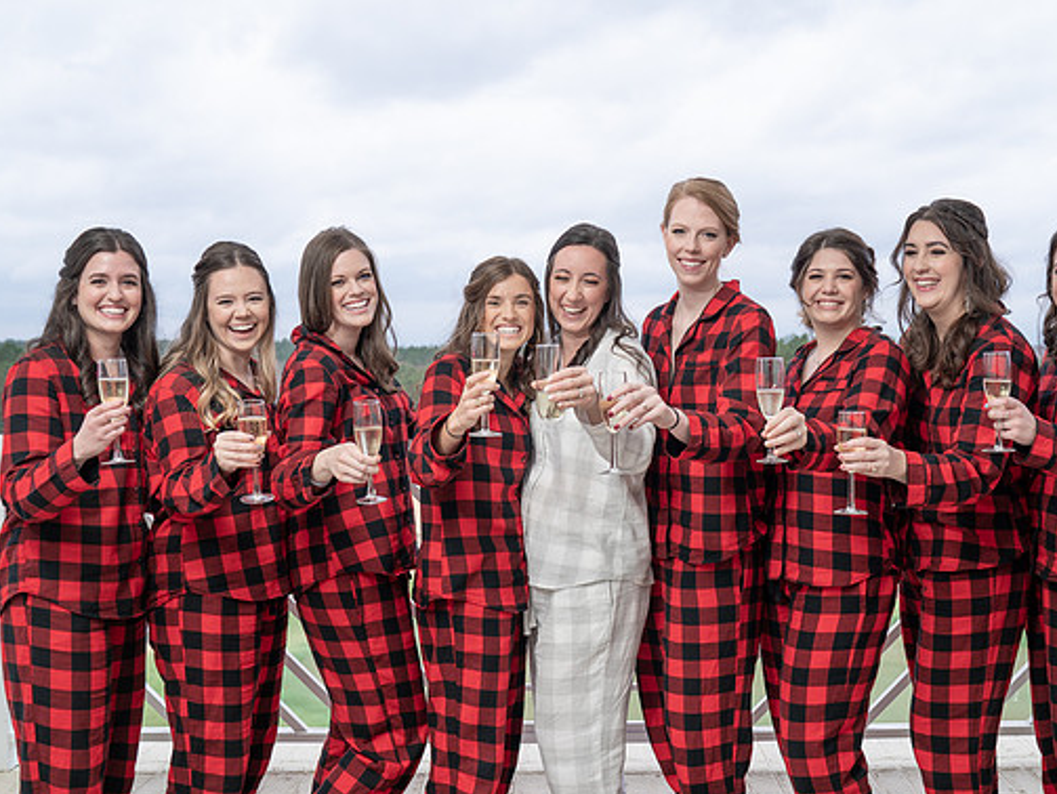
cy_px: 392
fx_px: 1222
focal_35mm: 40
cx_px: 582
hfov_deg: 46.7
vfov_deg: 36.0
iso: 100
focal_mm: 35
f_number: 4
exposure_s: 1/250
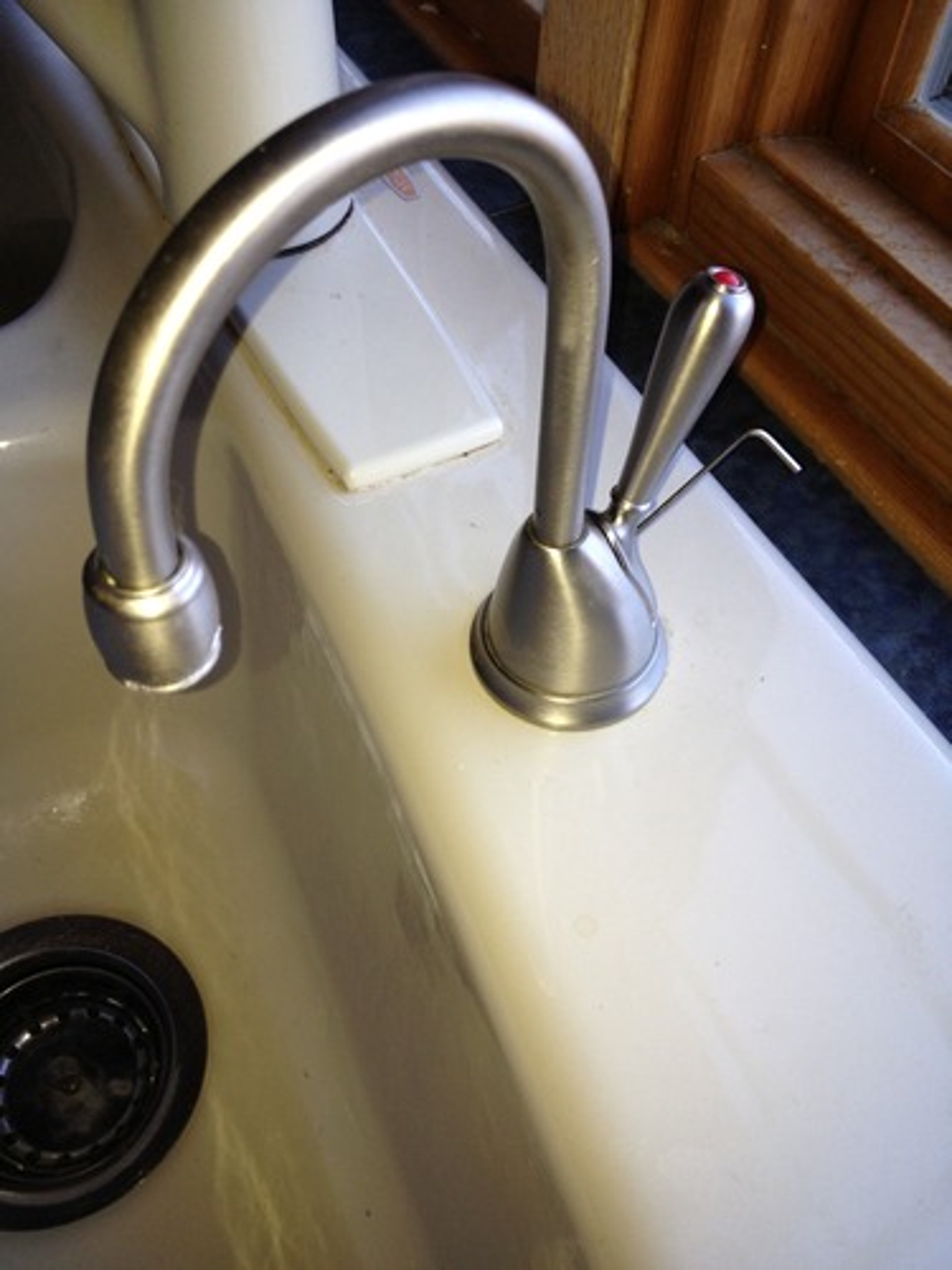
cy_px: 635
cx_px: 476
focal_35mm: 35
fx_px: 1283
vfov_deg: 52.6
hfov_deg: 40.7
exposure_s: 1/80
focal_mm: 4.28
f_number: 2.4
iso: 50
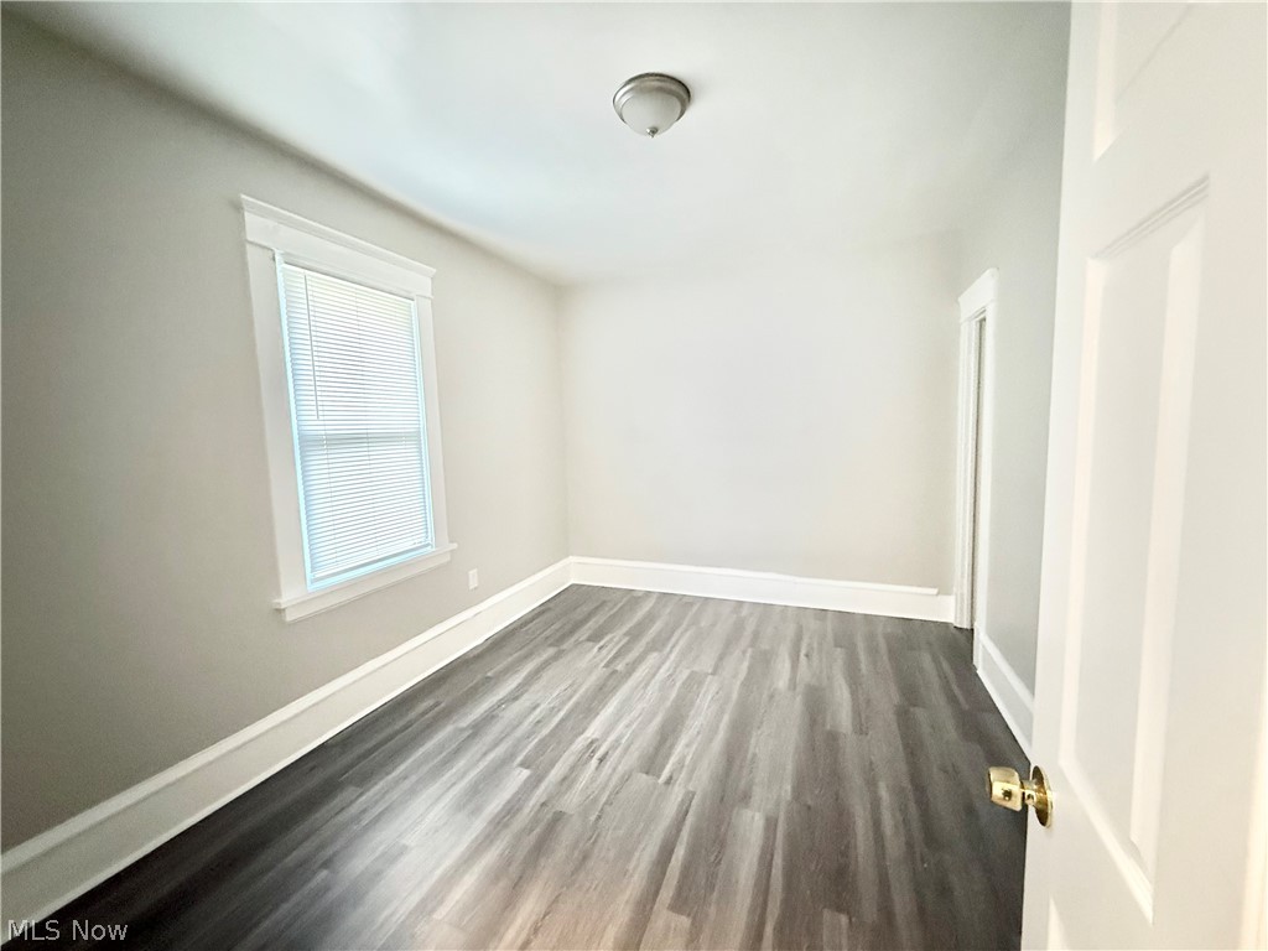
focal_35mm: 14
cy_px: 476
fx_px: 513
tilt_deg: -5.6
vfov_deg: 85.7
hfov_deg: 102.1
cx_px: 634
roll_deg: +1.2
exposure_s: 1/40
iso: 1000
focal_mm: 2.22
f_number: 2.2
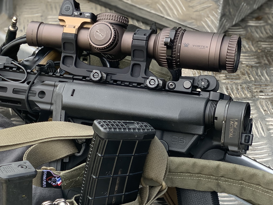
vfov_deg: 14.5
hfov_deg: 18.8
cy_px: 124
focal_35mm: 102
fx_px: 804
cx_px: 6
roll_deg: +0.1
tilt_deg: -37.7
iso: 16
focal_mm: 6
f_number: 2.4
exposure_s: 1/122
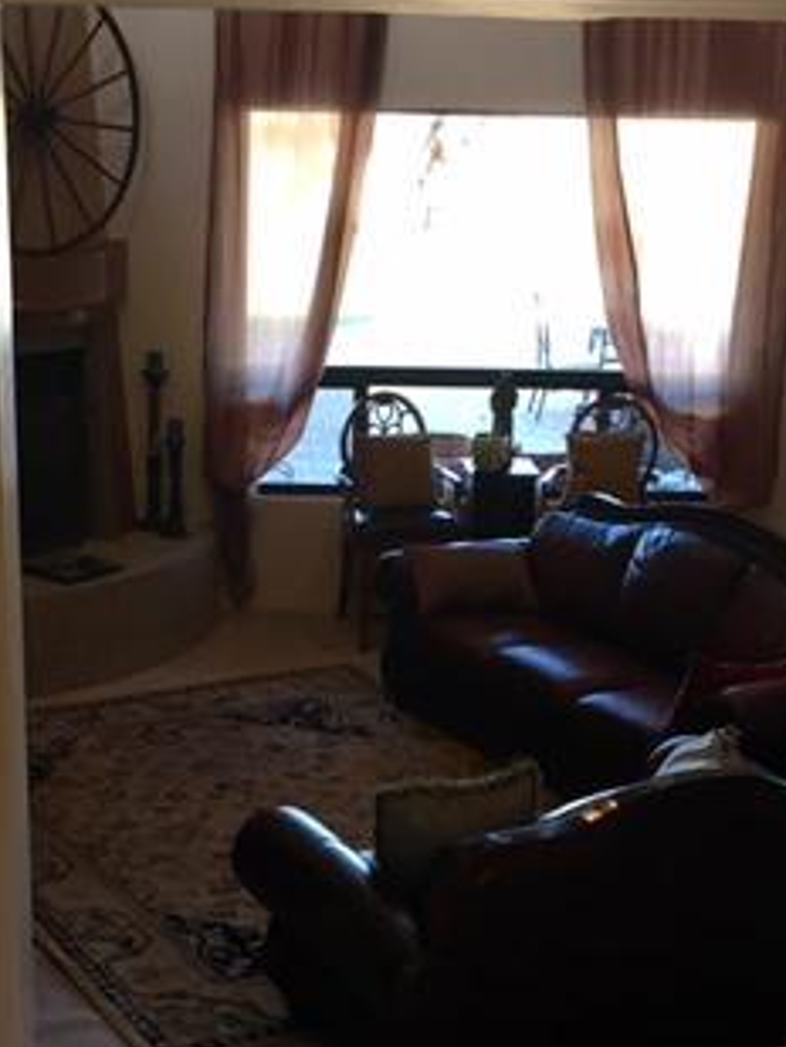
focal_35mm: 60
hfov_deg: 24.3
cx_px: 268
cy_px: 830
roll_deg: -1.0
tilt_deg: -21.6
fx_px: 1815
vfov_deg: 31.4
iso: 50
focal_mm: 4.15
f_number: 2.2
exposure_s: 1/30
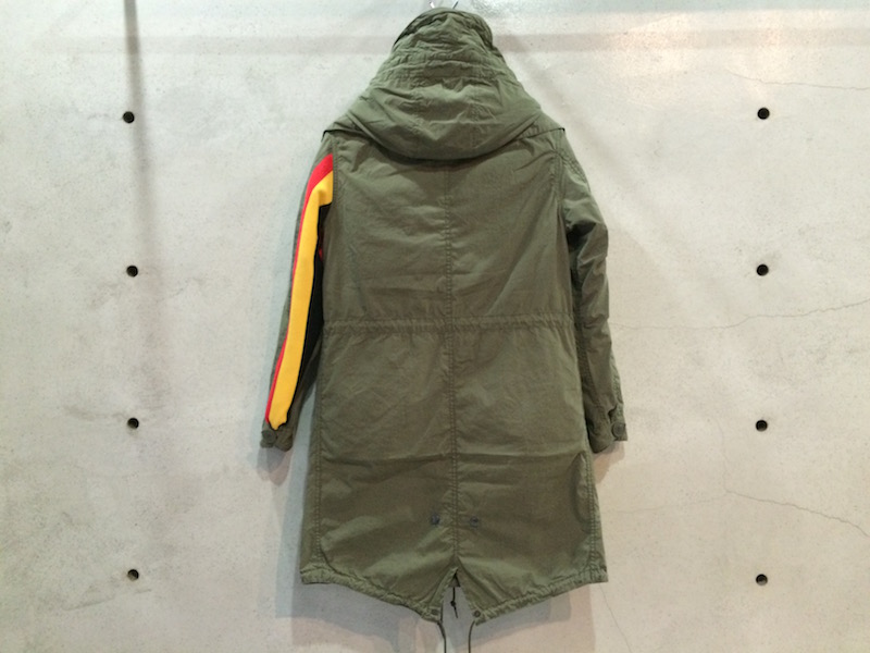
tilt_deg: -1.6
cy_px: 326
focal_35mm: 29
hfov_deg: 61.7
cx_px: 435
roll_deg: +1.1
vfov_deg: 48.2
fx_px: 729
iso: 320
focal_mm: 4.15
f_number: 2.2
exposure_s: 1/20
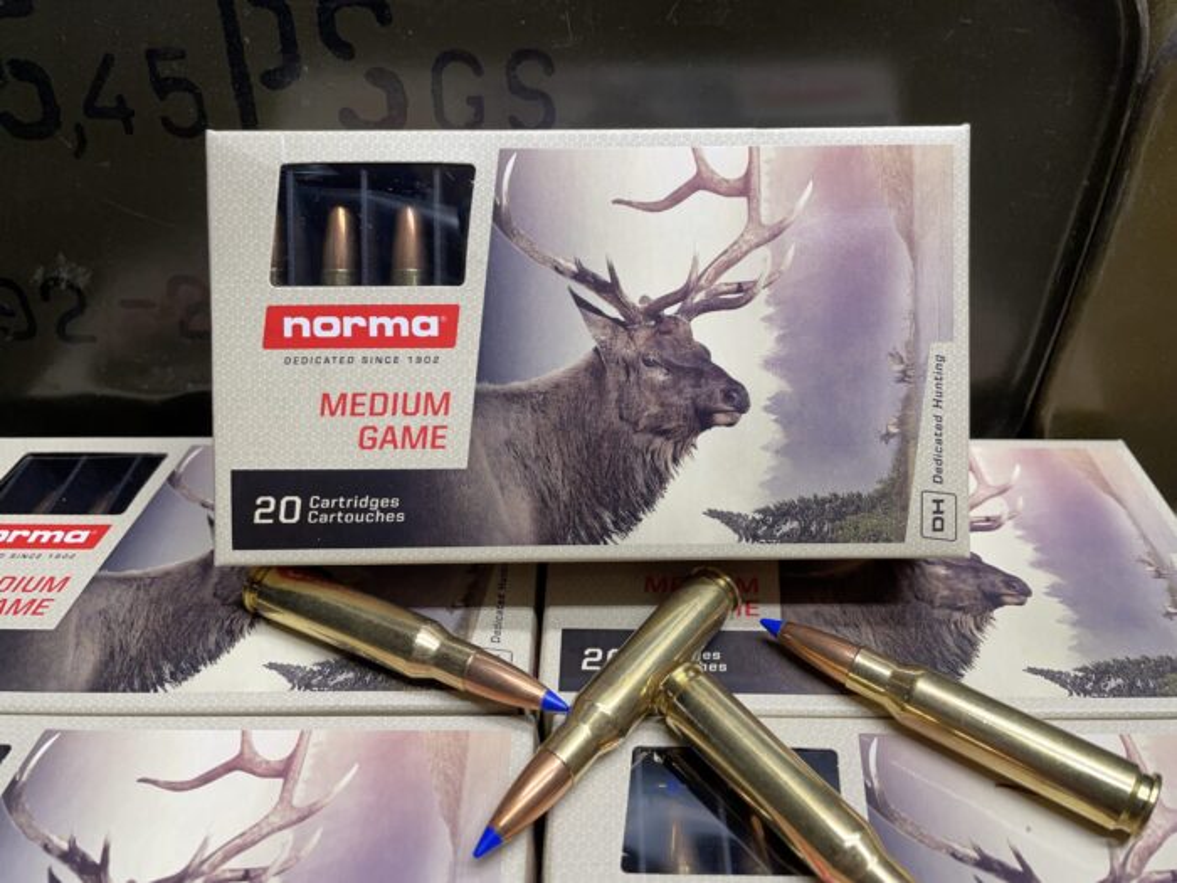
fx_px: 884
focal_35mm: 26
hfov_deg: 67.3
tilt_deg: -38.2
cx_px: 588
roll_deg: +0.7
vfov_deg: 53.1
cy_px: 442
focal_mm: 4.2
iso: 80
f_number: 1.6
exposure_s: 1/120
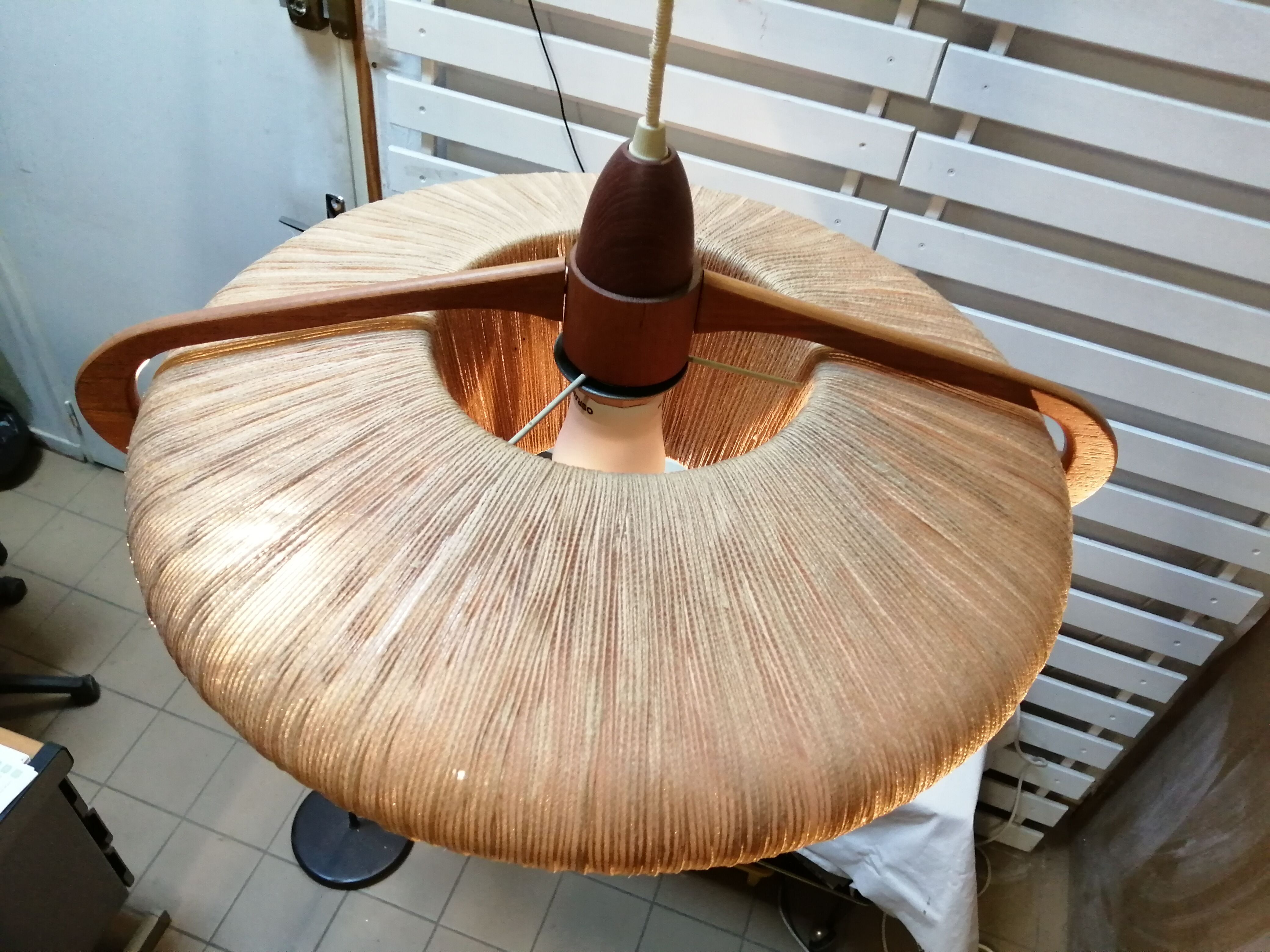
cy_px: 476
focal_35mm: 26
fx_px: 954
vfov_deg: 53.1
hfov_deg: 67.3
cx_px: 635
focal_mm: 3.46
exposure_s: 1/33.3
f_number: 1.8
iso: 250
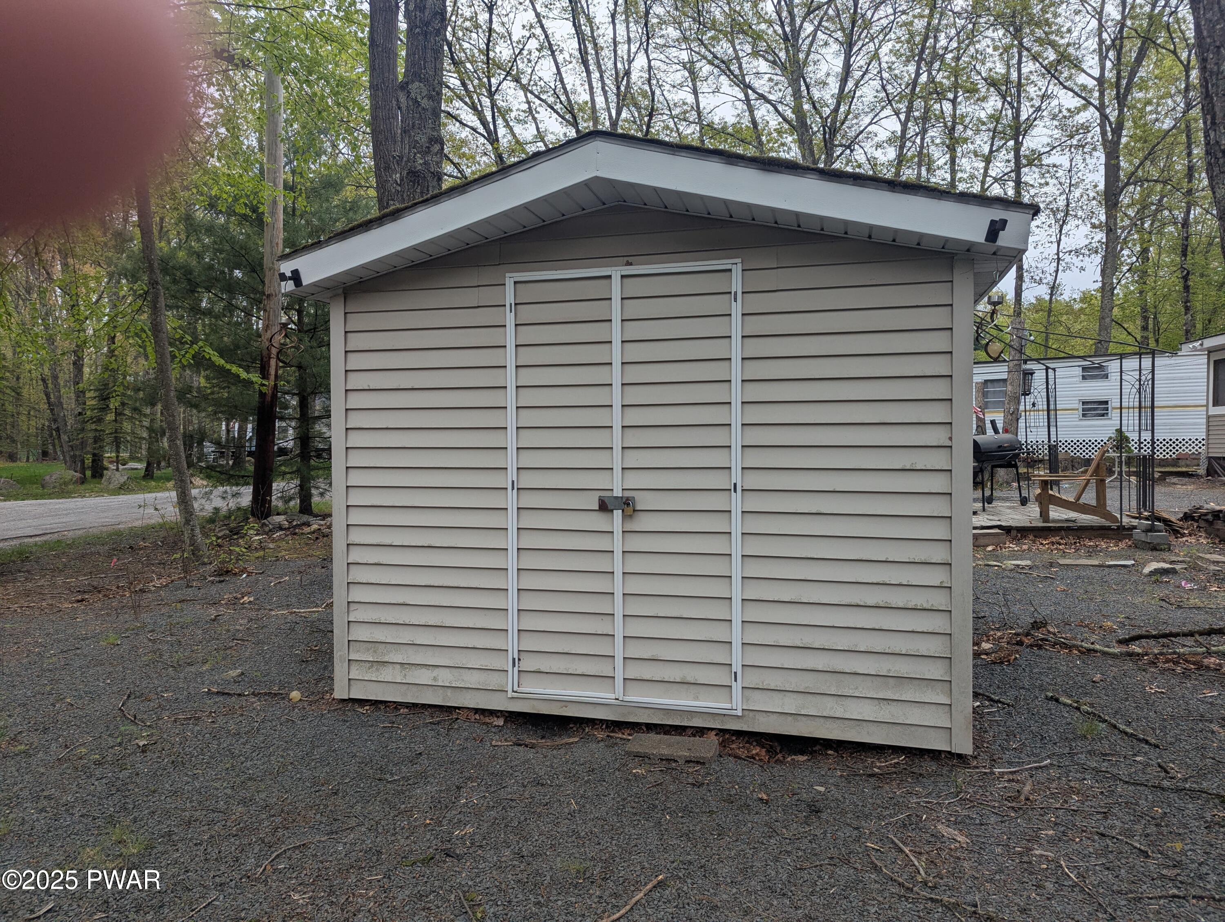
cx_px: 612
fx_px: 850
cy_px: 461
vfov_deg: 56.9
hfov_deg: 71.5
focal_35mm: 24
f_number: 1.85
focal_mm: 6.81
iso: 39
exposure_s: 1/1217
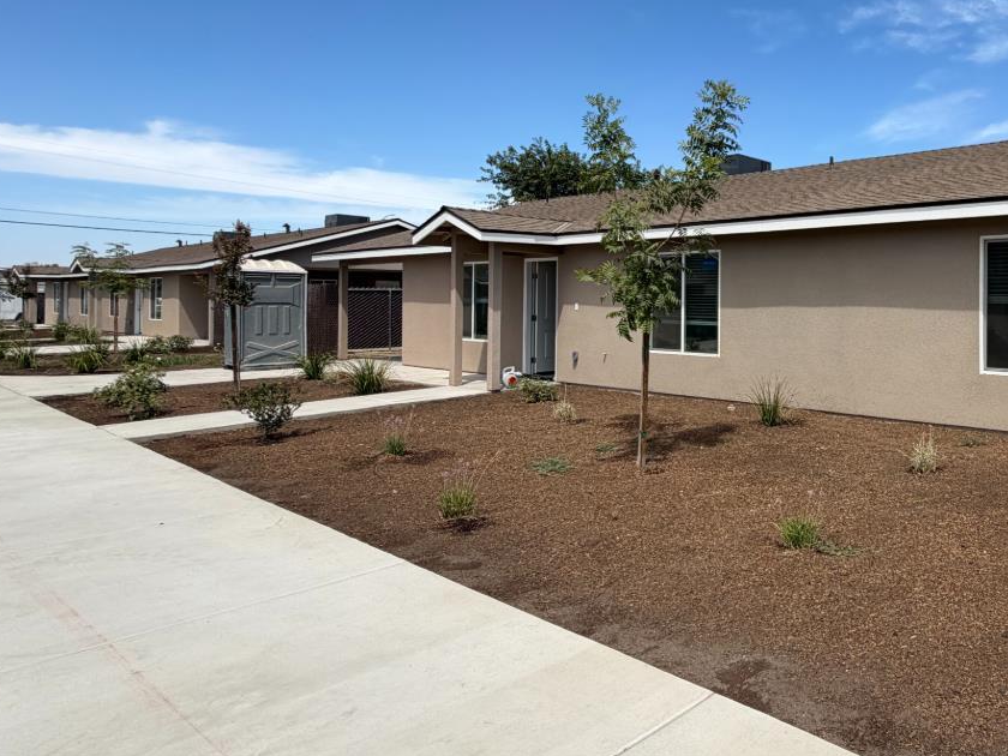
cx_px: 844
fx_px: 728
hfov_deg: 61.9
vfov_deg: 54.5
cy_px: 301
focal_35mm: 25
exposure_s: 1/799
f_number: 2.2
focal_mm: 2.22
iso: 20
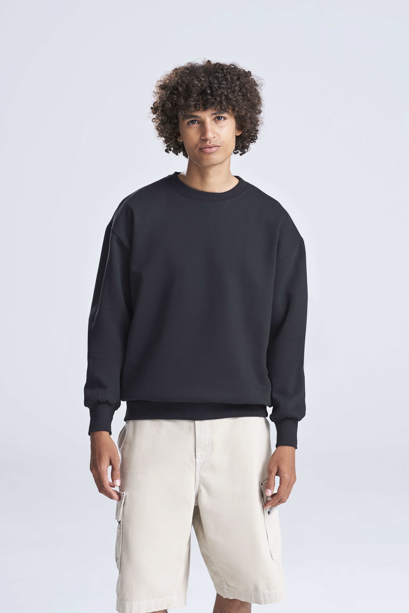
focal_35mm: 105
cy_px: 306
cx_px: 204
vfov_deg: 19.4
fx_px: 1788
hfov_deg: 13.1
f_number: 10
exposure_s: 1/160
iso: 400
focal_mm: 105
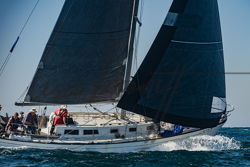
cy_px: 100
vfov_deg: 7.5
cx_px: 153
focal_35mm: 184
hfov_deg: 11.2
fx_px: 1280
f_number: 6.3
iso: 160
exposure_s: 1/500
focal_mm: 150
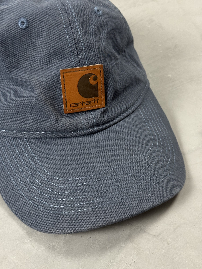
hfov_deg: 30.3
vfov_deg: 39.7
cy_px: 134
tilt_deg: -47.4
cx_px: 101
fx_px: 373
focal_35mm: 48
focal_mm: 6.76
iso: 200
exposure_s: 1/60
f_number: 1.78
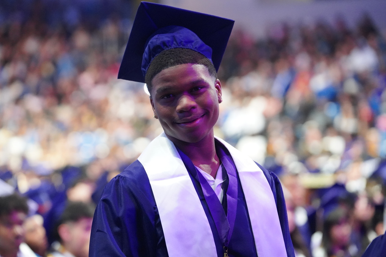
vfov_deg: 9.9
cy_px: 128
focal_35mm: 138
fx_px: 1480
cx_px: 194
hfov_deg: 14.9
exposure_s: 1/160
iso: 12800
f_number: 3.5
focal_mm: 137
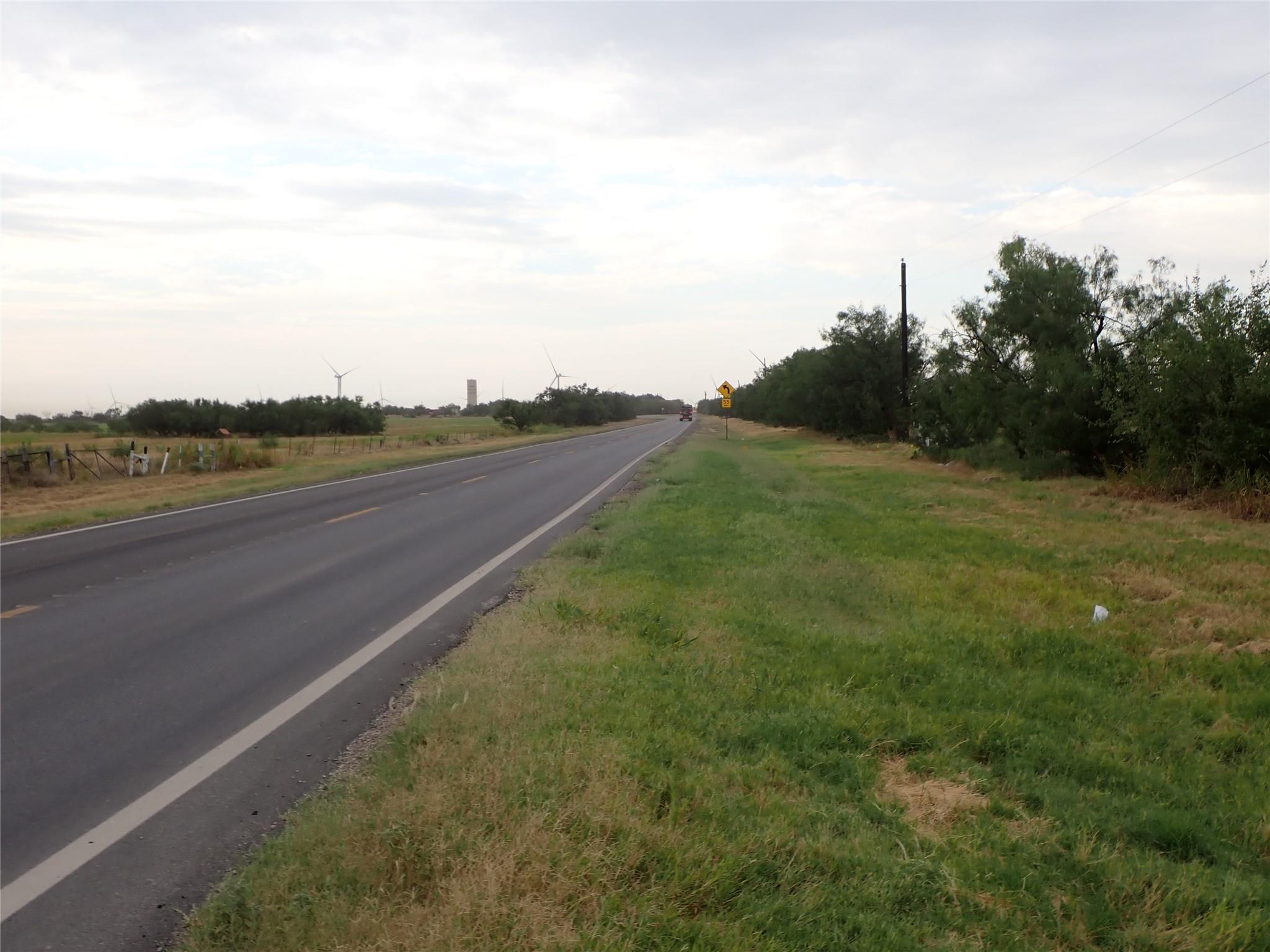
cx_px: 635
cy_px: 476
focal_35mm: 38
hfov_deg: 49.0
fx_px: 1394
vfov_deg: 37.7
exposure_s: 1/160
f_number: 3.5
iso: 100
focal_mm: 6.83
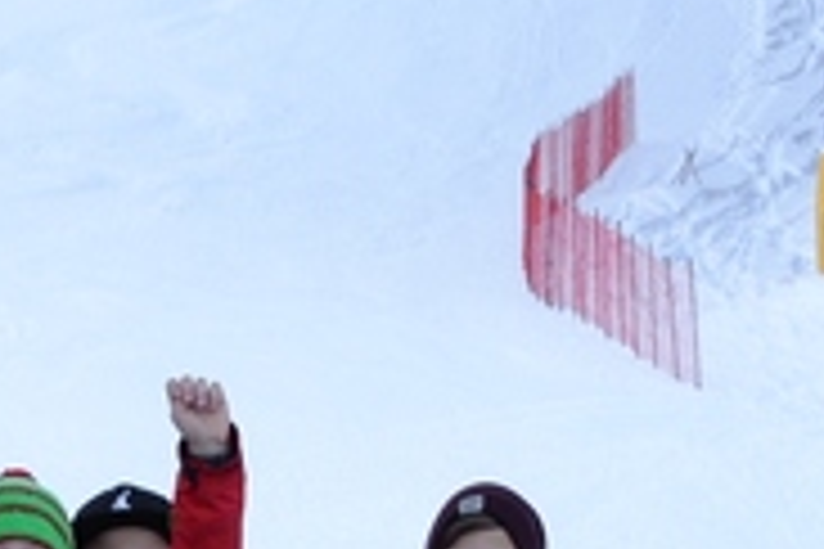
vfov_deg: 6.6
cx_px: -270
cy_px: 1102
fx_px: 4600
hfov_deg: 10.0
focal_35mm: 201
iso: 500
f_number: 9
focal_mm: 36
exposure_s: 1/160
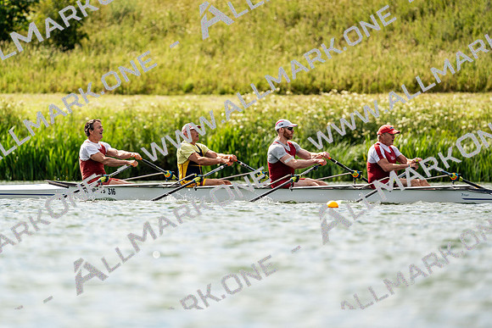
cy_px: 164
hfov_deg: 4.1
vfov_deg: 2.8
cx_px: 246
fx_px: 6835
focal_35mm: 500
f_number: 6.3
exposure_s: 1/2000
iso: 320
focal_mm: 500
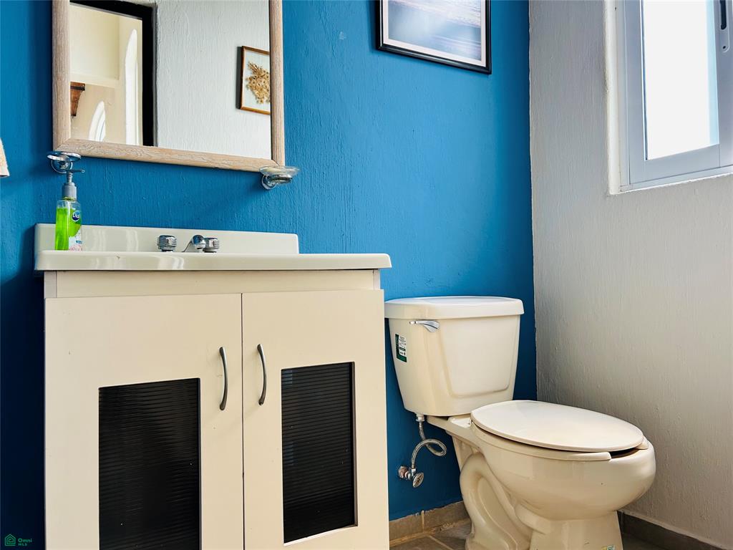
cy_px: 275
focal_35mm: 26
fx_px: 551
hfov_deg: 67.3
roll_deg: +1.7
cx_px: 366
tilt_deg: +1.9
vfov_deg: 53.1
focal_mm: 5.7
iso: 100
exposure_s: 1/121
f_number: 1.5
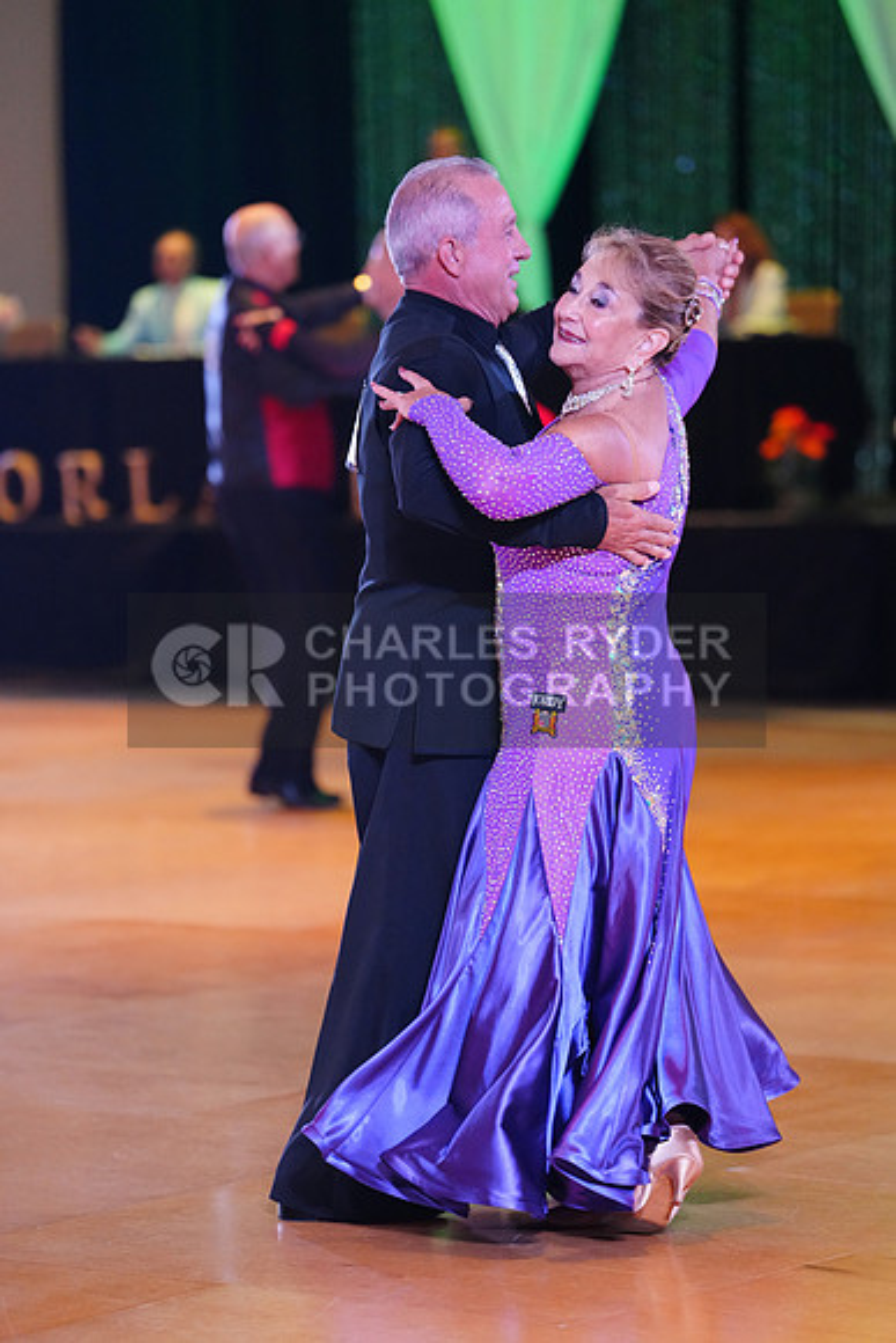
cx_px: 448
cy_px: 672
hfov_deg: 10.3
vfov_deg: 15.4
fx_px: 4962
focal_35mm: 133
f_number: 2.8
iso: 5000
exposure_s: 1/400
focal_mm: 133
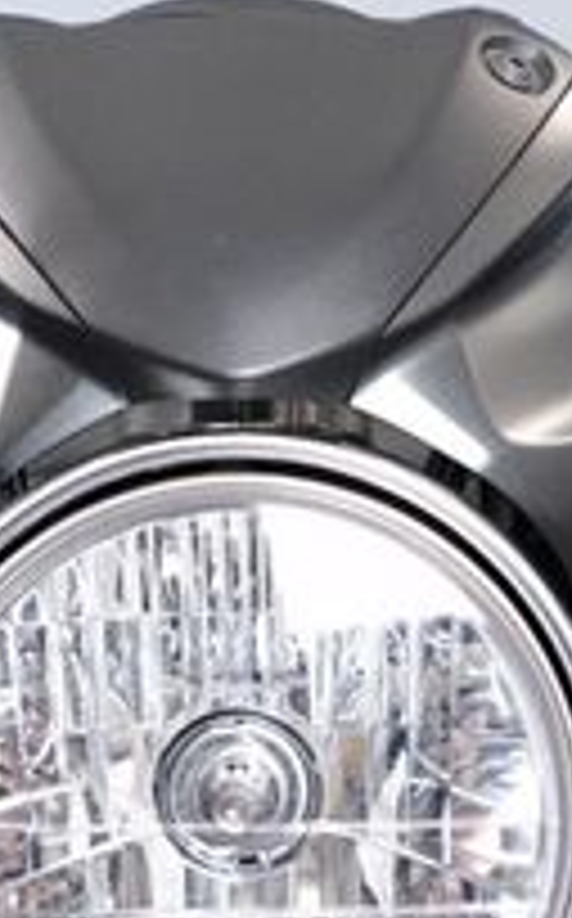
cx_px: 239
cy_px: 619
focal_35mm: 205
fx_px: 5128
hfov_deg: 6.4
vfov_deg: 10.2
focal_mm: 64
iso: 5000
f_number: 7.1
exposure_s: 1/125
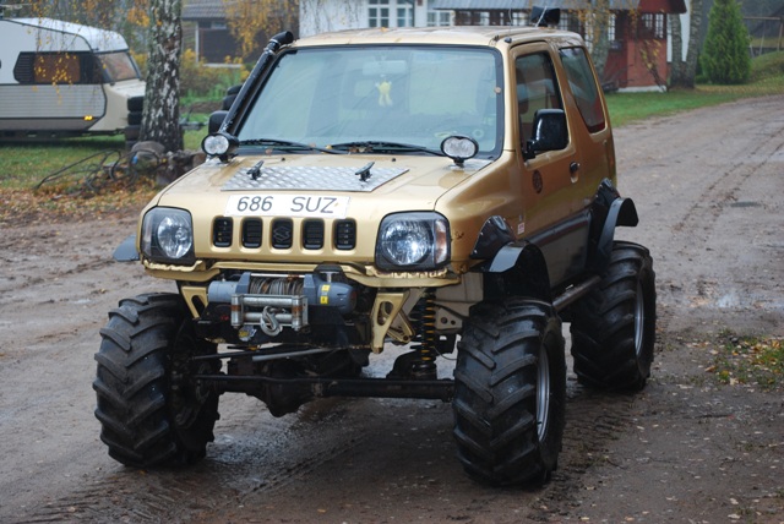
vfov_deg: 16.6
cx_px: 392
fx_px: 1798
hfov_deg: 24.6
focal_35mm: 82
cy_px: 262
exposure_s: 1/60
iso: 280
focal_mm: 55
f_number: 4
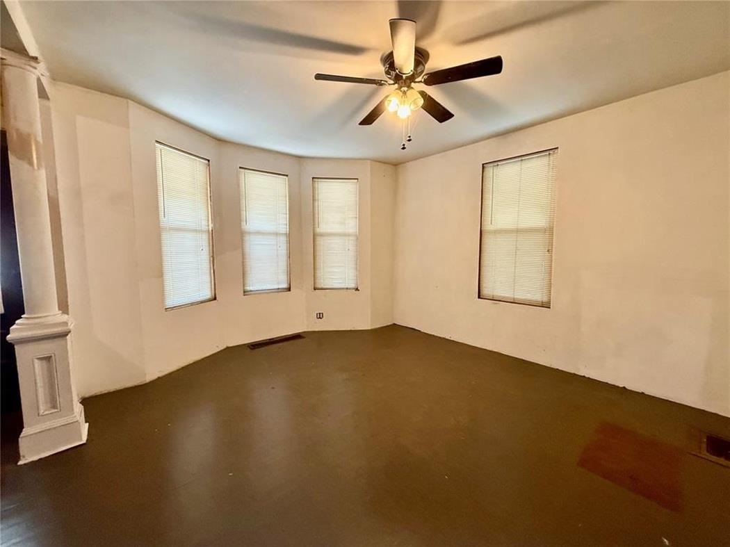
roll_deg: -0.1
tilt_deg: -3.4
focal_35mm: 14
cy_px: 274
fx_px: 295
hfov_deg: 102.1
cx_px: 365
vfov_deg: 85.7
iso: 250
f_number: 2.2
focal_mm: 2.22
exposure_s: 1/60
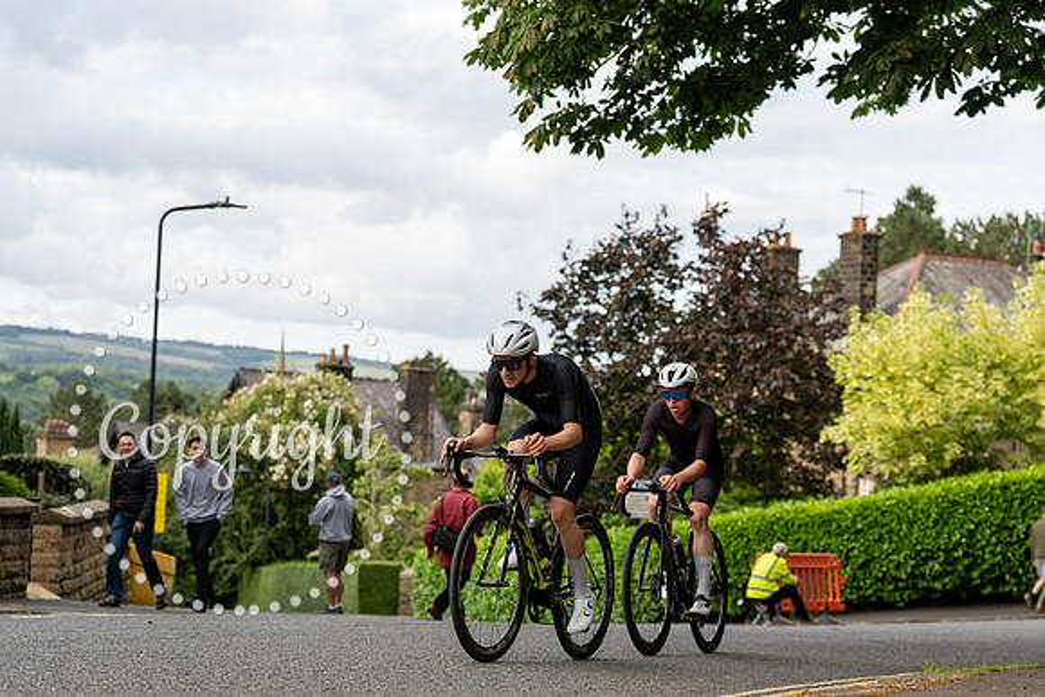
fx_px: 2177
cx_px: 522
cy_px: 348
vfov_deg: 18.2
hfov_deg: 27.0
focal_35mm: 75
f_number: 3.5
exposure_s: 1/800
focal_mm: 75
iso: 400
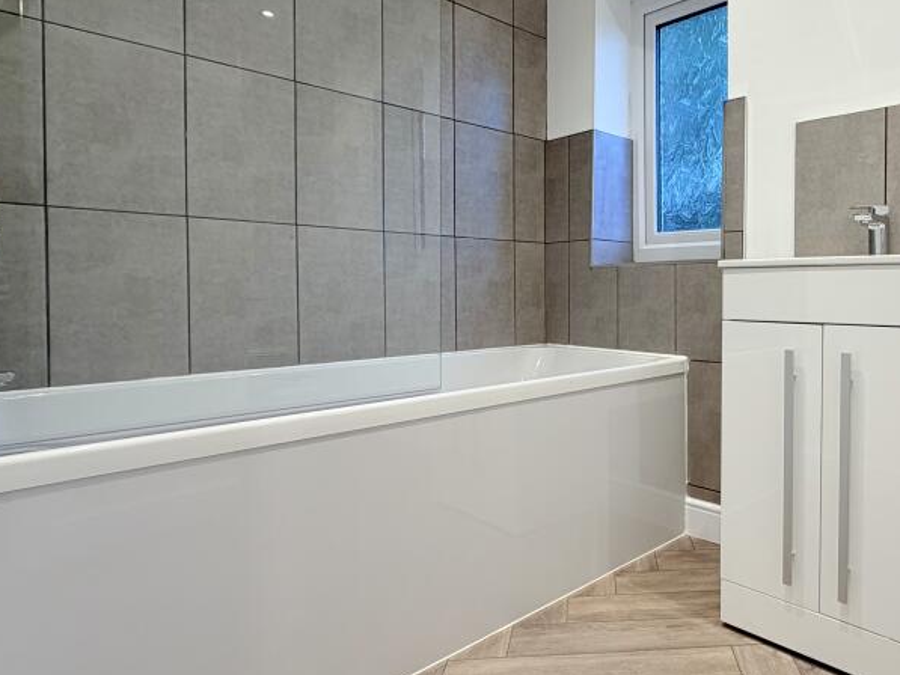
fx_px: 624
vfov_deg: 56.7
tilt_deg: -1.1
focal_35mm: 24
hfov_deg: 67.8
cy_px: 297
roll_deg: -0.1
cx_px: 654
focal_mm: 2.22
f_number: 2.2
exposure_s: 1/100
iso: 125
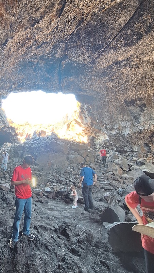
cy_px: 129
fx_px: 131
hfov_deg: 57.8
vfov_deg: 92.6
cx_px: 38
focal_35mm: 18
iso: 125
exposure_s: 1/40
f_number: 2.2
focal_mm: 1.74
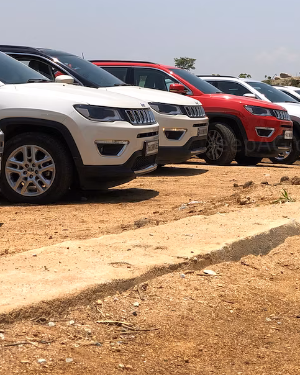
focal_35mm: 86
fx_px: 955
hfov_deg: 17.6
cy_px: 146
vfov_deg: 22.2
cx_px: 275
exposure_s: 1/1656
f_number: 2.4
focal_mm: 6
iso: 16
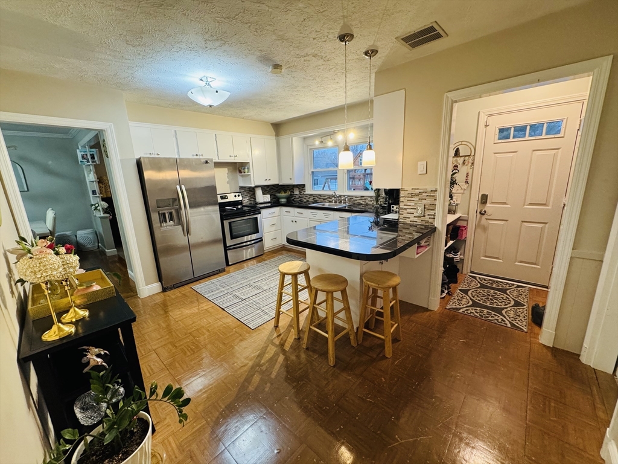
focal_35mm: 14
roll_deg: +2.2
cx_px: 309
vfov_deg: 85.7
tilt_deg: -13.6
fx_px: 250
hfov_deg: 102.1
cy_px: 232
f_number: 2.2
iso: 250
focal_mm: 2.22
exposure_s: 1/60
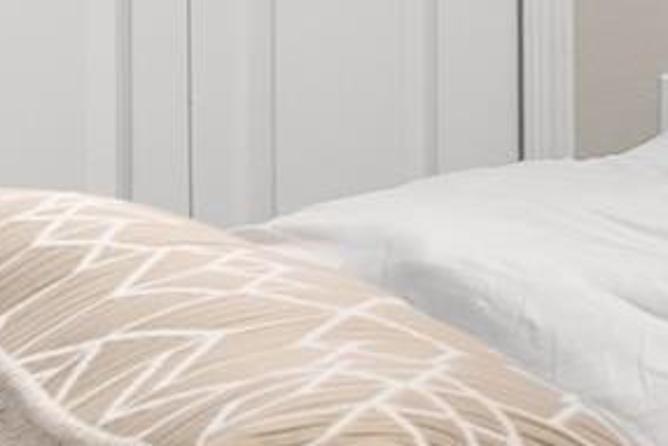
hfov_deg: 12.7
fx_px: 1764
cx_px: 1833
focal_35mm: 95
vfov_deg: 12.8
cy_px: -418
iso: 400
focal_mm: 17
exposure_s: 1/2
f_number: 8
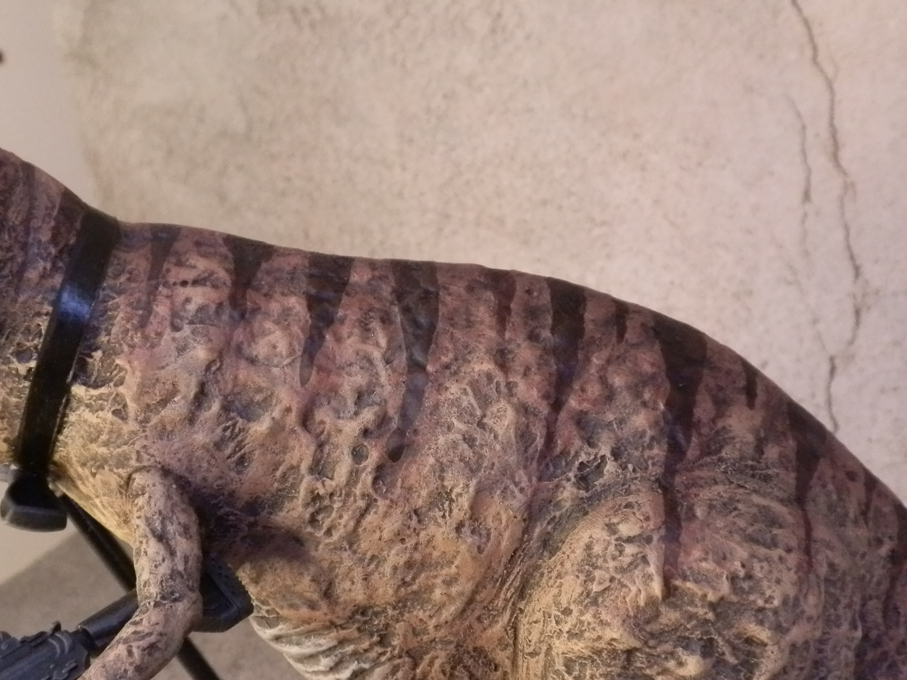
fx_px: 1127
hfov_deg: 43.7
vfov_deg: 33.5
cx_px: 369
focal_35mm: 43
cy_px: 403
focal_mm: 5
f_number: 3.1
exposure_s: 1/125
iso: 400
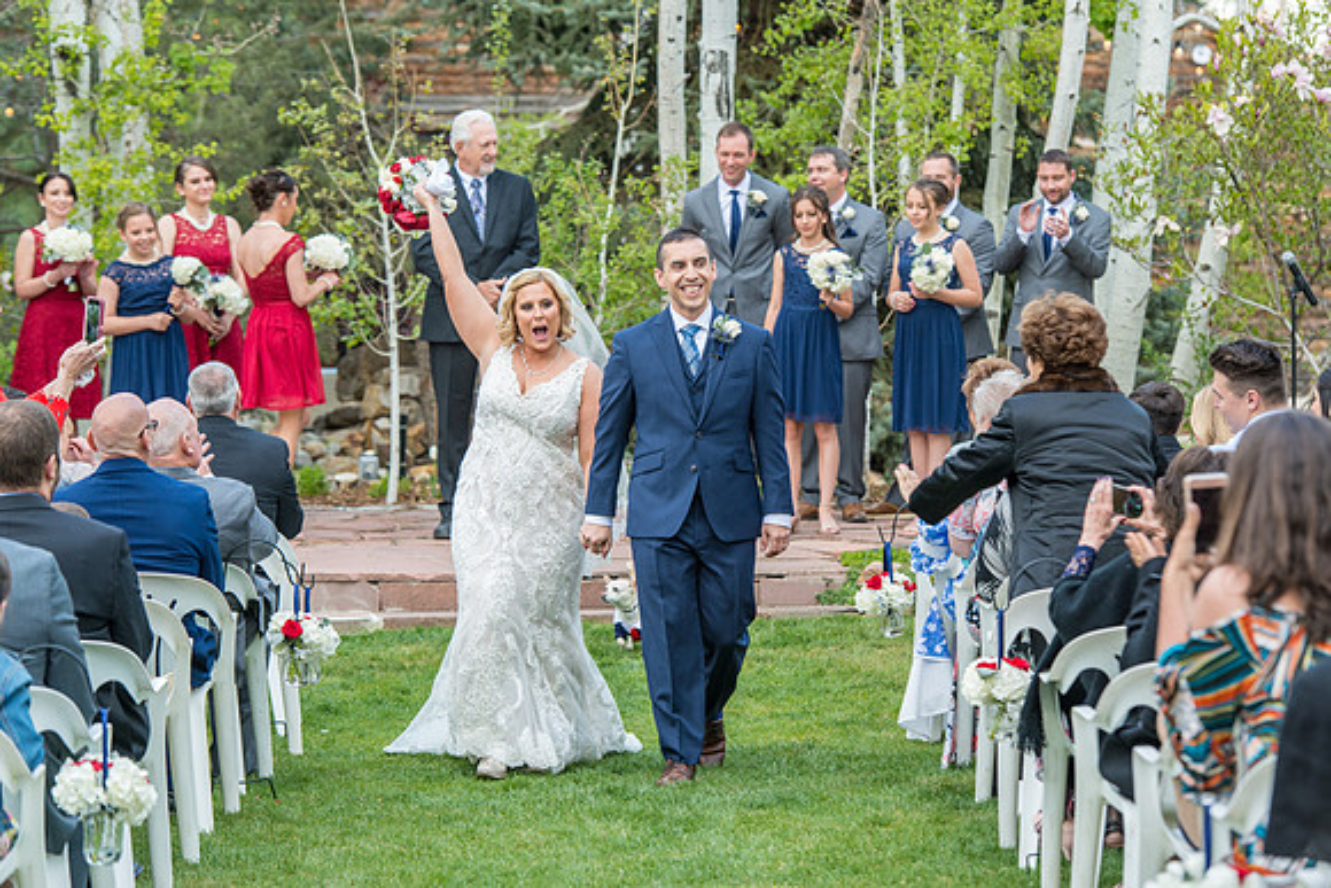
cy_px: 444
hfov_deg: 16.4
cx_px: 666
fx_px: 4622
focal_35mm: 125
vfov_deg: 11.0
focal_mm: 125
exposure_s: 1/200
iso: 400
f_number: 5
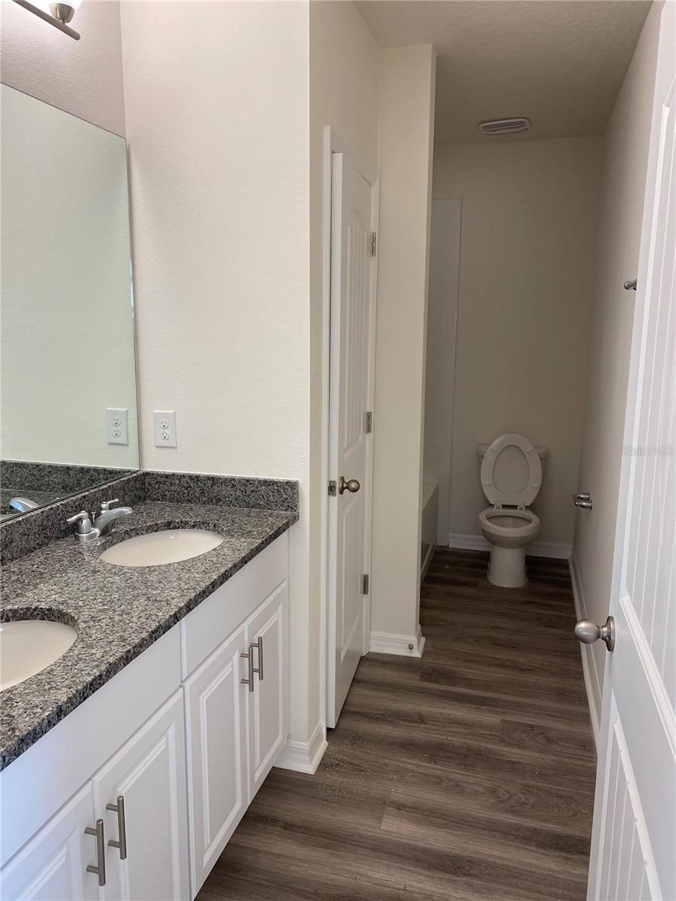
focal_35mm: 26
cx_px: 338
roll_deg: -0.7
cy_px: 450
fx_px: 677
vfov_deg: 67.3
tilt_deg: -9.4
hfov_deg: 53.1
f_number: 1.8
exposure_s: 1/120
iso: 100
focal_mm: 4.25
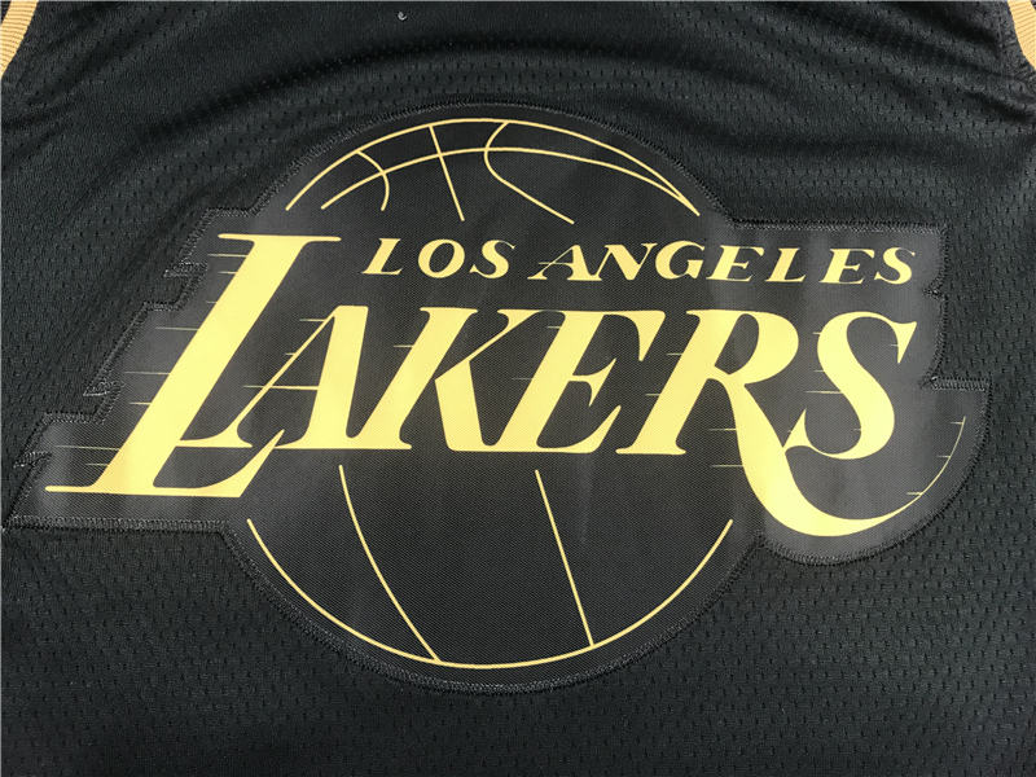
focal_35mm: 28
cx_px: 518
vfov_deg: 49.7
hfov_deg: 63.4
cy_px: 388
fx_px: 838
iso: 40
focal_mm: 3.99
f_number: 1.8
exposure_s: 1/33
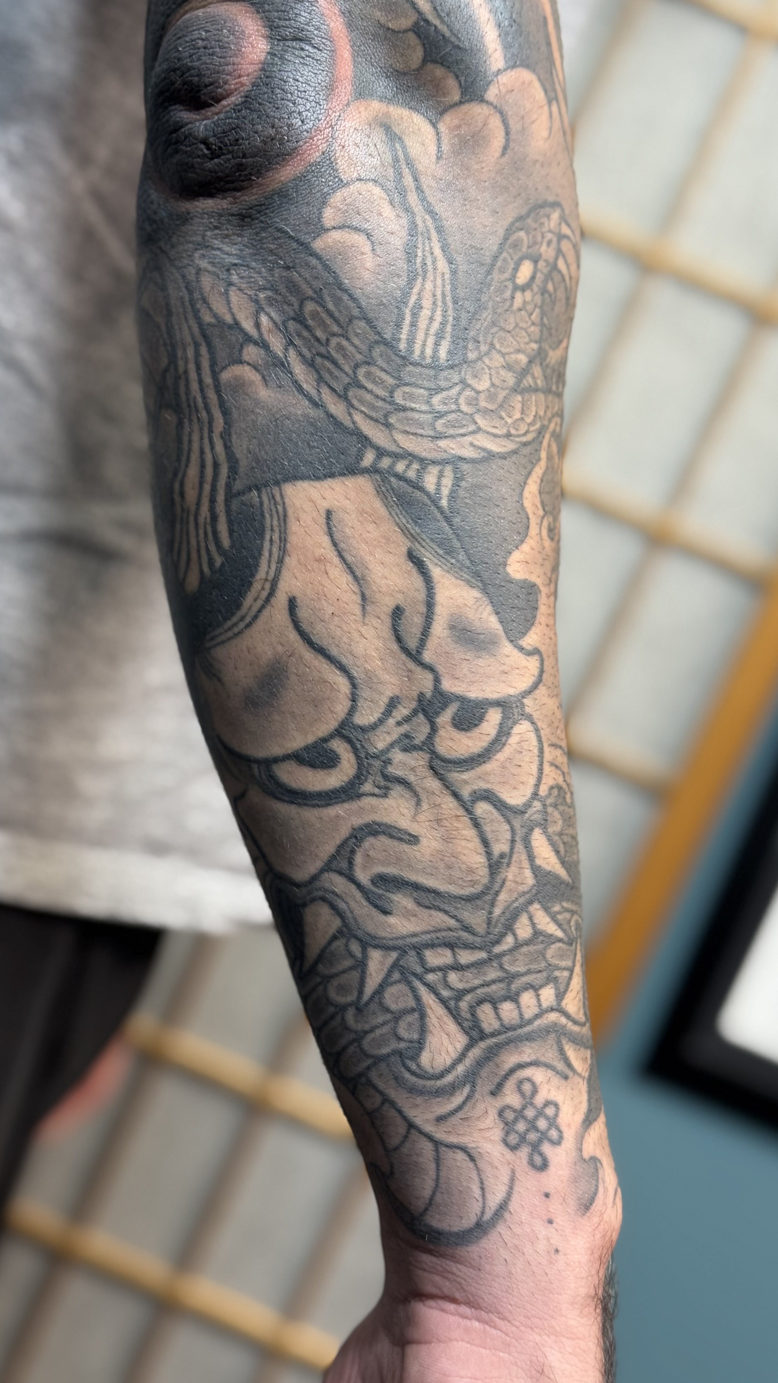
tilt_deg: -7.8
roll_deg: -25.1
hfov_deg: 22.6
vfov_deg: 39.2
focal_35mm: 53
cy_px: 683
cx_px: 339
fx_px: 1944
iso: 100
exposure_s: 1/100
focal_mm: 6.76
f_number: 1.78
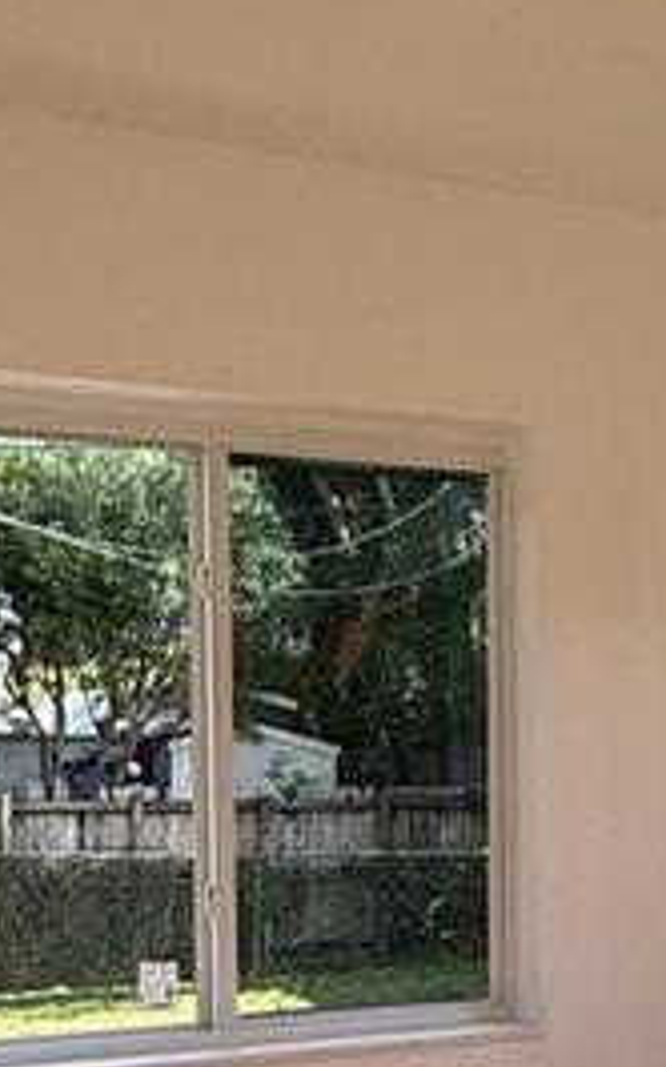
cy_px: 907
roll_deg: -0.2
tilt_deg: -3.1
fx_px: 1948
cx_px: 626
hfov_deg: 19.0
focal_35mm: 67
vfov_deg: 29.7
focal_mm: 2.22
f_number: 2.2
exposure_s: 1/207
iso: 50
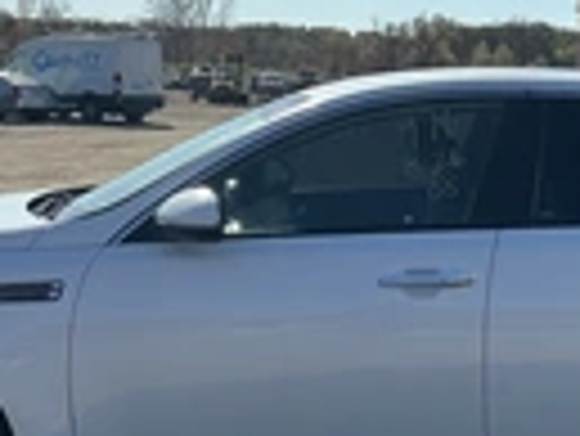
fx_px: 1459
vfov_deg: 16.9
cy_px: 135
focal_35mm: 87
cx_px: 468
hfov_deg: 22.2
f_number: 1.8
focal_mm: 3
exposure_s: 1/3125
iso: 25
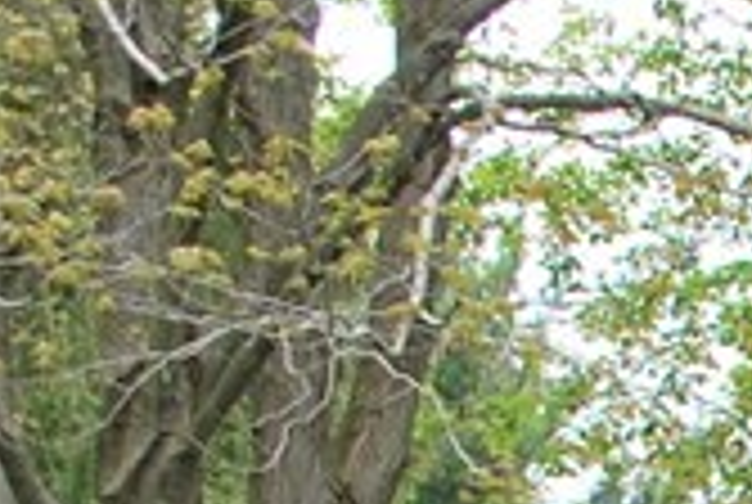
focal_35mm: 175
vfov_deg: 7.1
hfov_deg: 10.3
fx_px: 3662
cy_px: 1454
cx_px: 1743
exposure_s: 1/200
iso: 100
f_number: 3.5
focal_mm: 18
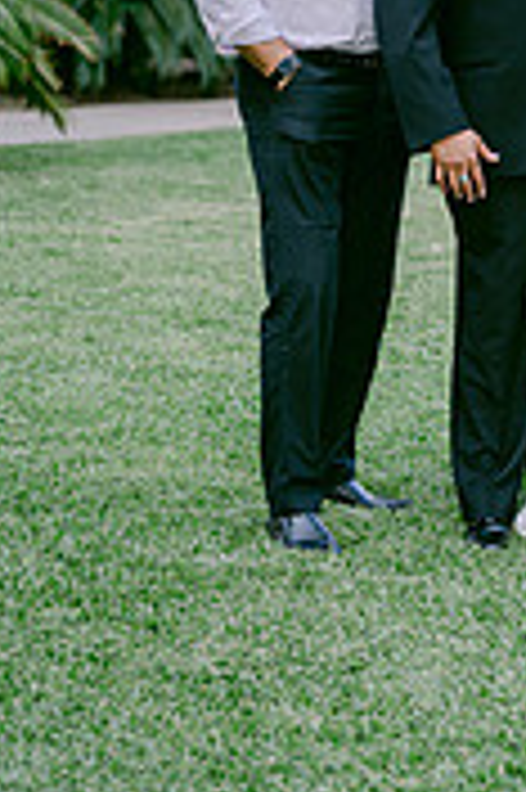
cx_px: 578
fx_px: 2811
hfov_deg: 10.6
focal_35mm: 128
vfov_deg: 15.8
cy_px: 72
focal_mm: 50
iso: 100
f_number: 2
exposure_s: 1/320
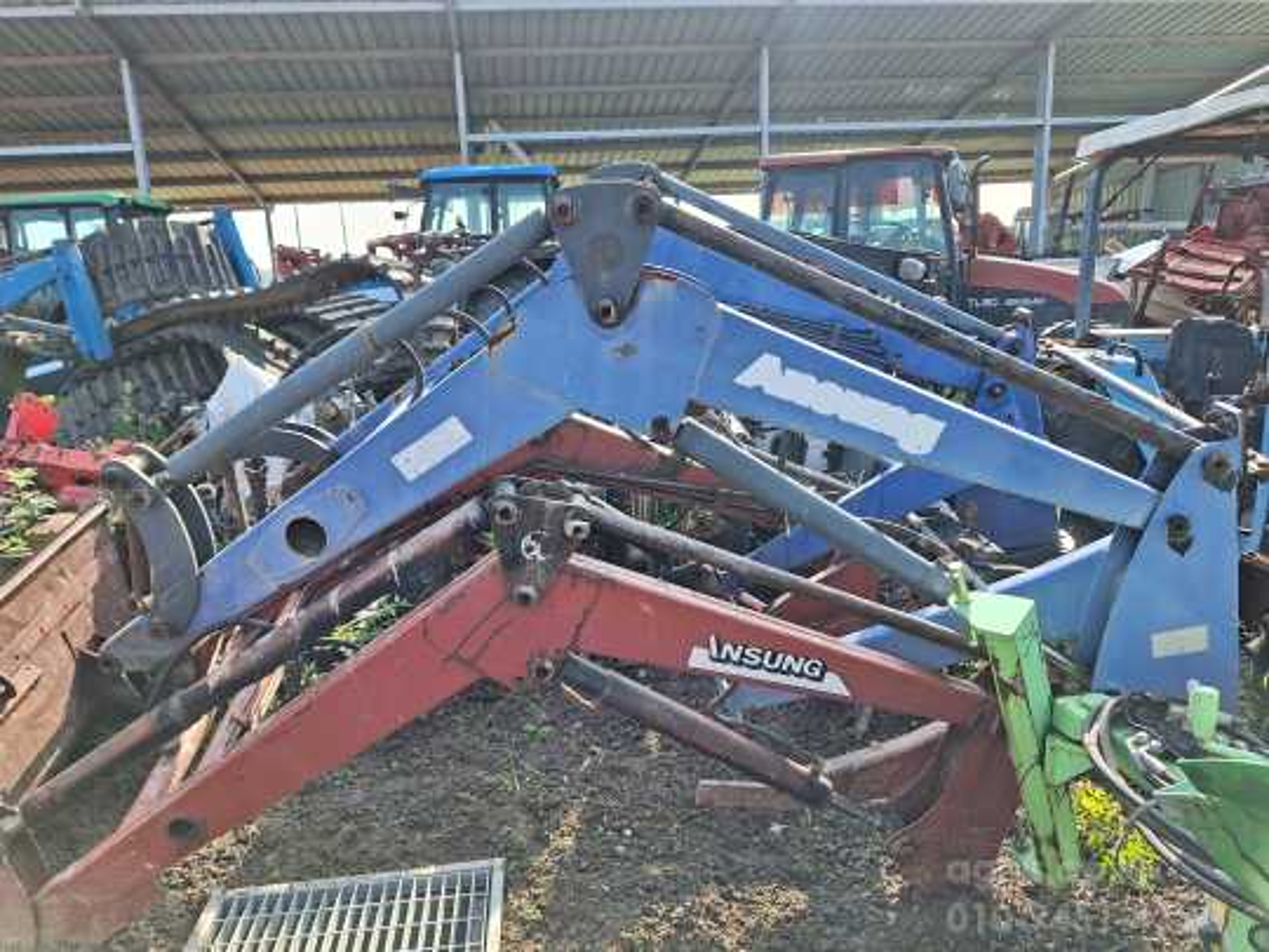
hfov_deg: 73.9
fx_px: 843
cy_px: 476
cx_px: 634
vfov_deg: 58.9
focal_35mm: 23
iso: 40
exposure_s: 1/797
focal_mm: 5.54
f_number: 1.8
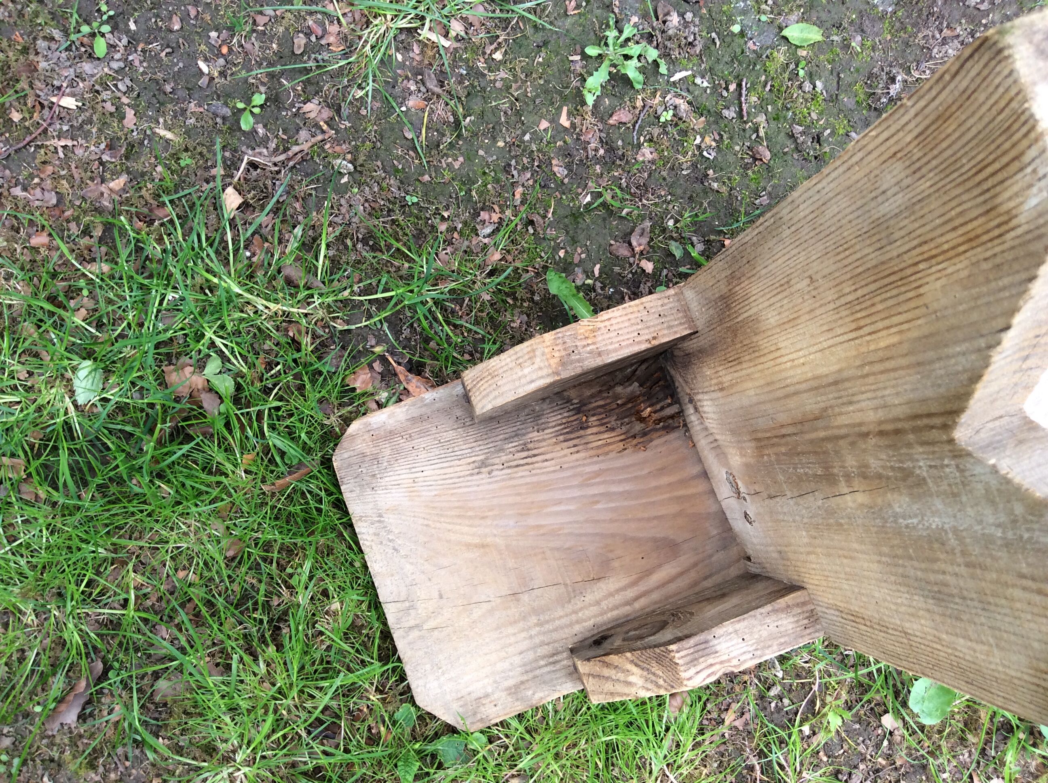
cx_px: 524
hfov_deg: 56.9
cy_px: 392
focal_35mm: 32
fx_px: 967
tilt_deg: -80.9
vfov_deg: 44.1
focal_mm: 3.3
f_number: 2.4
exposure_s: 1/115
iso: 32
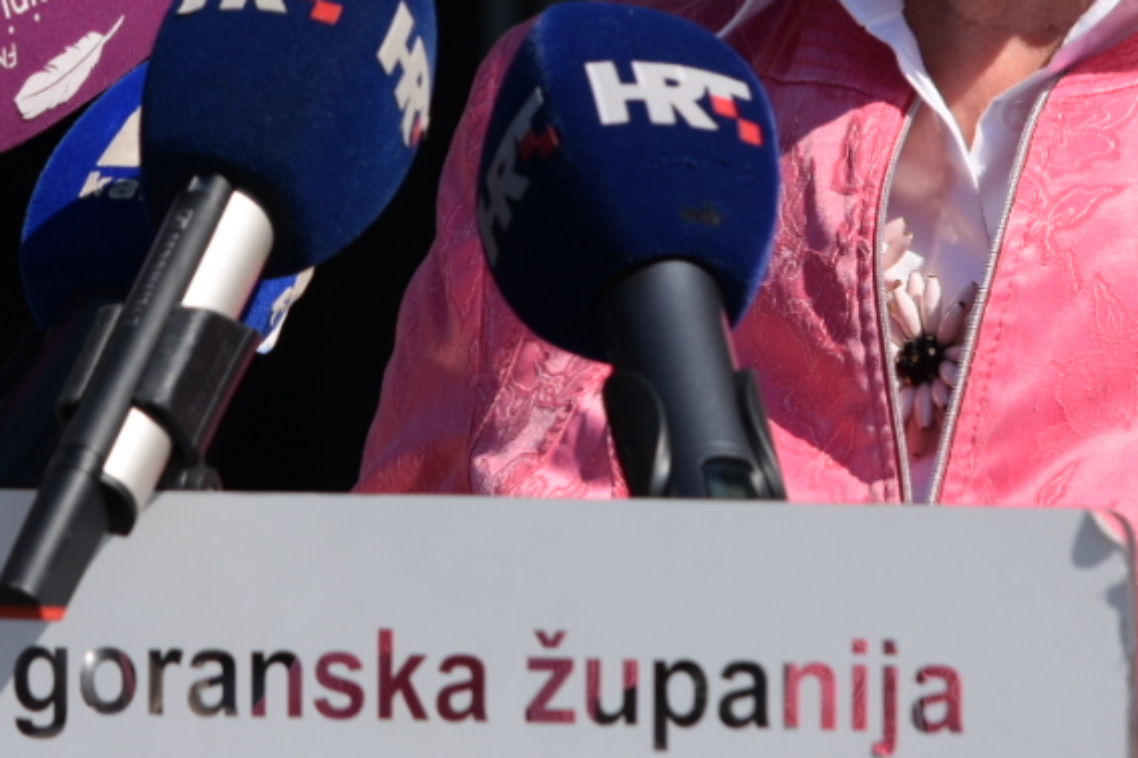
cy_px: 90
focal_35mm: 579
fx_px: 18310
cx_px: 460
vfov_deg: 2.4
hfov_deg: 3.6
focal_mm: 135
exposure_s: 1/500
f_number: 7.1
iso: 100
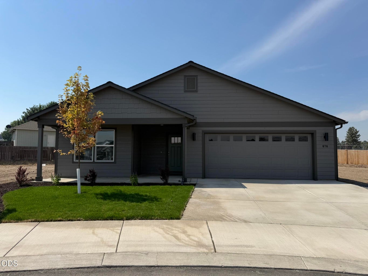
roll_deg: -0.1
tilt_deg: +3.8
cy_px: 138
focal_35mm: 24
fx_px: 255
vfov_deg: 56.8
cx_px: 184
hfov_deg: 71.6
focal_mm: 6.76
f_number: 1.78
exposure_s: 1/6173
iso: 80
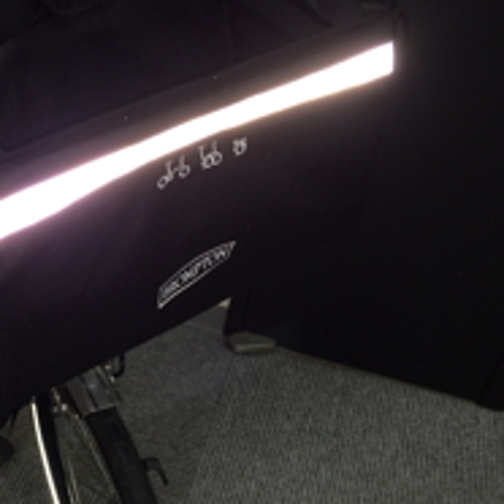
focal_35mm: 55
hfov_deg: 30.6
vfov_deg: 31.0
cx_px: 125
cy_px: 298
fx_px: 906
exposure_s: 1/30
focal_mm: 4.15
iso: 40
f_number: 2.2
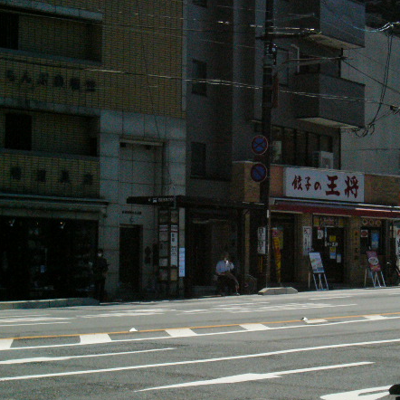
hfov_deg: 15.8
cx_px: 242
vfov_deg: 15.8
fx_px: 1438
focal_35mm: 110
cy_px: 195
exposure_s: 1/1300
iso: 400
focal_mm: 14.3
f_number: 12.9
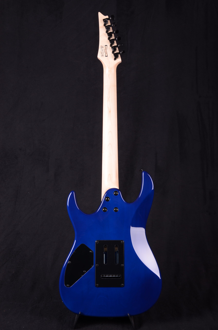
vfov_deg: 43.7
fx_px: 410
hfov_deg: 29.7
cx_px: 109
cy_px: 165
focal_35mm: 45
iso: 200
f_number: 11
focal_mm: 30
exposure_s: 1/200
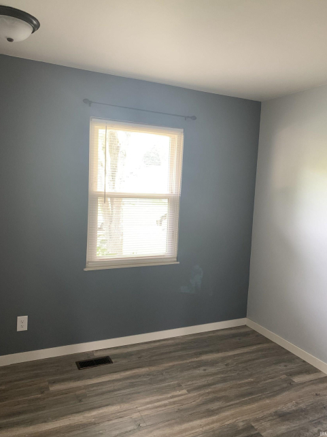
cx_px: 165
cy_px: 211
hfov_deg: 51.3
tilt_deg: -5.1
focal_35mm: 27
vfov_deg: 65.3
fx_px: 340
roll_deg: -2.7
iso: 500
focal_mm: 4.25
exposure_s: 1/30
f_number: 1.8
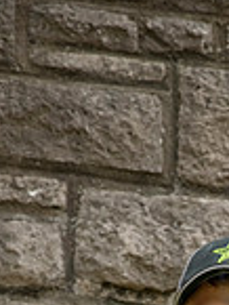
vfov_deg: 4.3
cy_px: 463
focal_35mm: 462
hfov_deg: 3.2
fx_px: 4069
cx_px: 275
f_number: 10
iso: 640
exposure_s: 1/500
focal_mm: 155
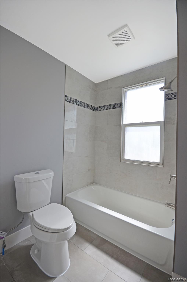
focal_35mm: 15
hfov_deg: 77.1
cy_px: 141
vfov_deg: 100.5
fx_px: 117
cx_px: 94
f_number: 6.3
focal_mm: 10
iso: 200
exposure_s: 1/160
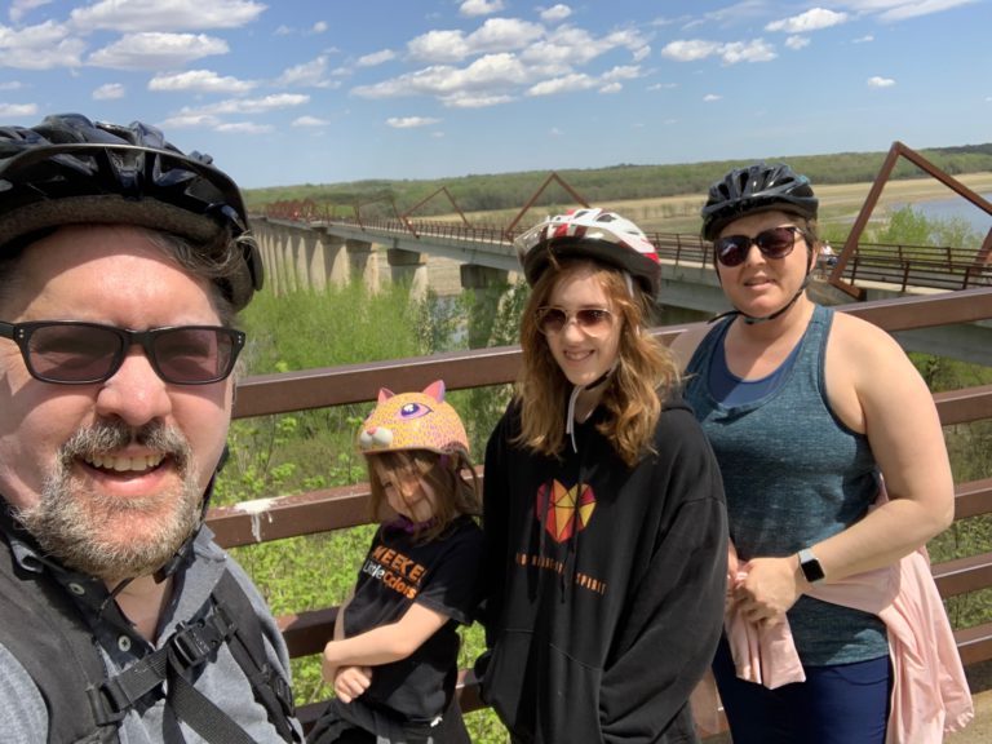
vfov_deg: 44.2
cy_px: 372
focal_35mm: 32
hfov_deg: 56.8
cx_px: 496
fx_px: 917
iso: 16
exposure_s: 1/1236
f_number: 2.2
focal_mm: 2.87
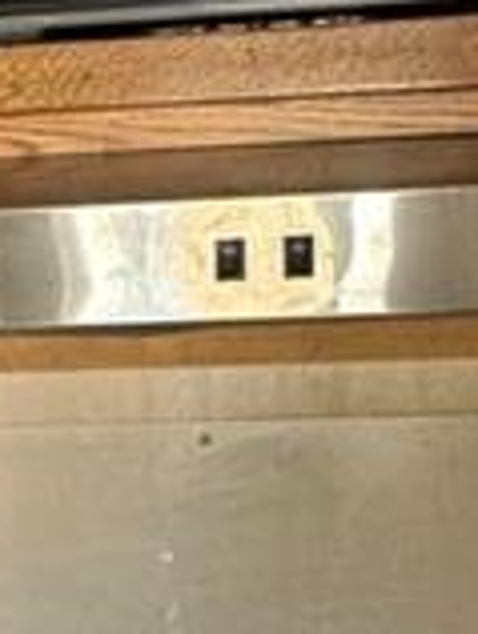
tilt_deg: -11.7
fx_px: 1946
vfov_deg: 17.9
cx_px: 20
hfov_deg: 13.8
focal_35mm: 106
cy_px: 698
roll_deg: +3.3
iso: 640
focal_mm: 2.22
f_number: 2.2
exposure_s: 1/60
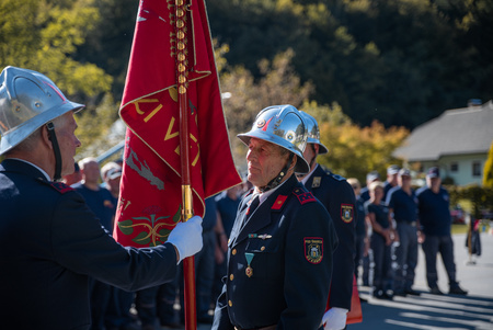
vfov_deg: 19.5
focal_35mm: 70
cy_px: 165
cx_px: 246
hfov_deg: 28.8
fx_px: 960
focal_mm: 70
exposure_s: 1/1600
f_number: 2.8
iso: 125
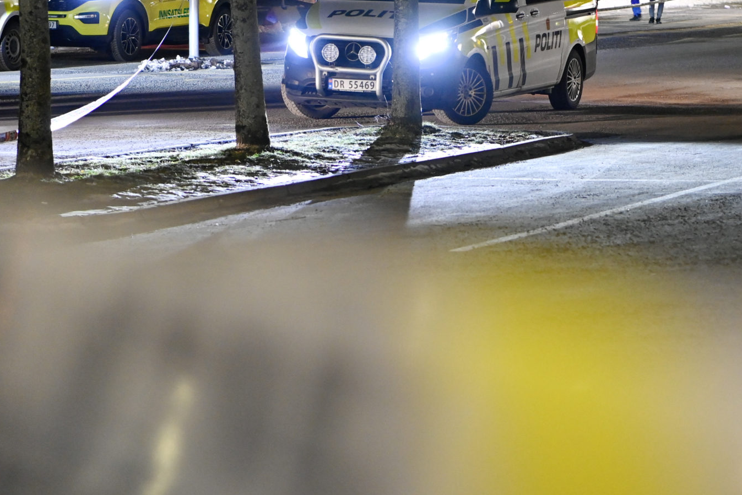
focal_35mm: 133
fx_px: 2741
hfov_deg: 15.4
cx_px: 451
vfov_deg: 10.3
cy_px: 233
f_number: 2.8
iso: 4000
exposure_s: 1/40
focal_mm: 70
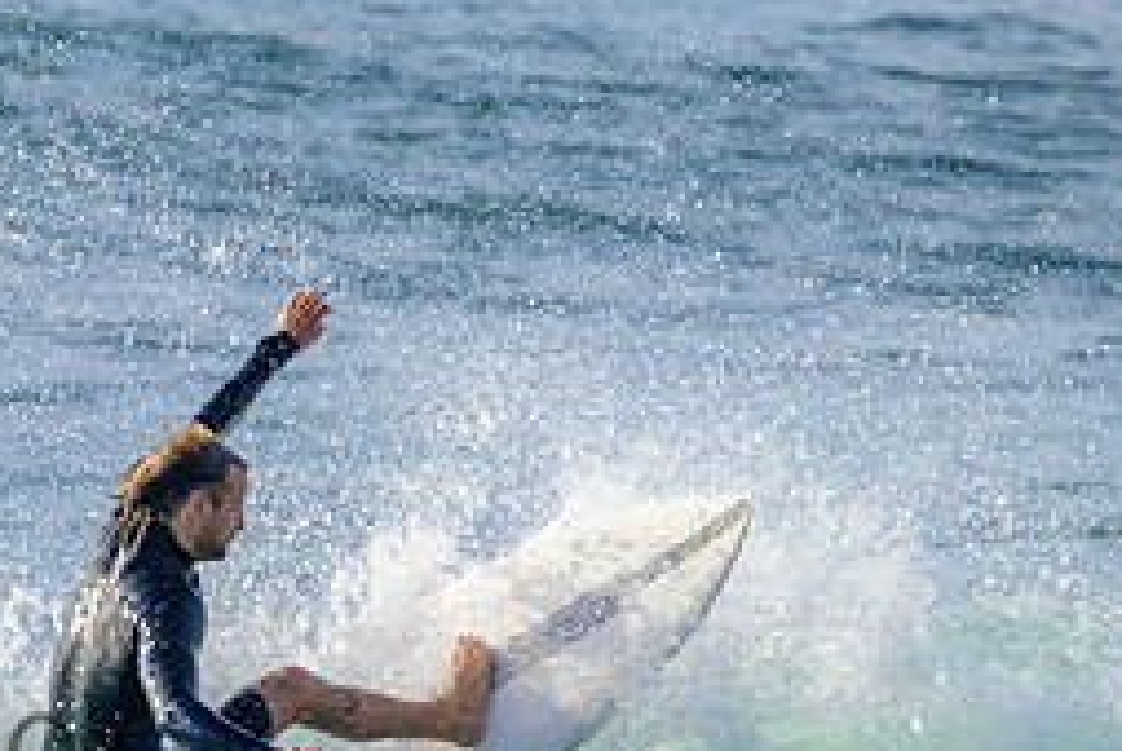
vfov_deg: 0.8
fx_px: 56913
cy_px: 744
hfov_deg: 1.1
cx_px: 199
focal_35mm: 1824
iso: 1100
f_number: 11
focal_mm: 800
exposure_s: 1/2000
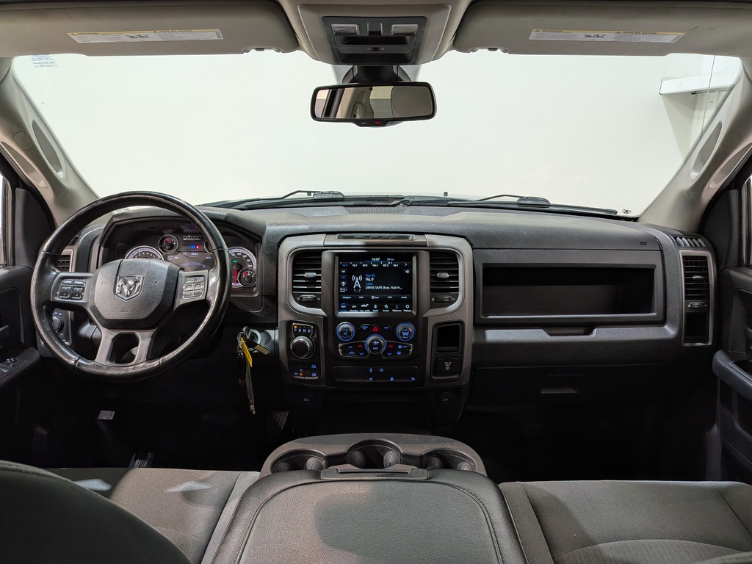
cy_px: 282
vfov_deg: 56.8
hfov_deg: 71.6
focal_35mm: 24
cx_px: 376
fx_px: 521
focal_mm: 4.53
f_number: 1.7
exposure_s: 1/24
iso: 53
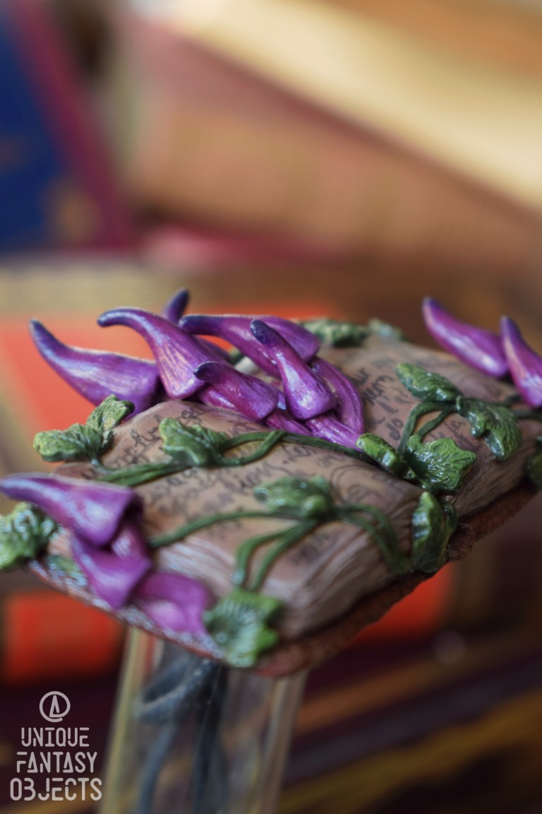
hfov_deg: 16.6
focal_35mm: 82
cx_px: 271
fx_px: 1863
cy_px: 407
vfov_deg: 24.6
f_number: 5.6
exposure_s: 1/60
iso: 720
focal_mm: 55
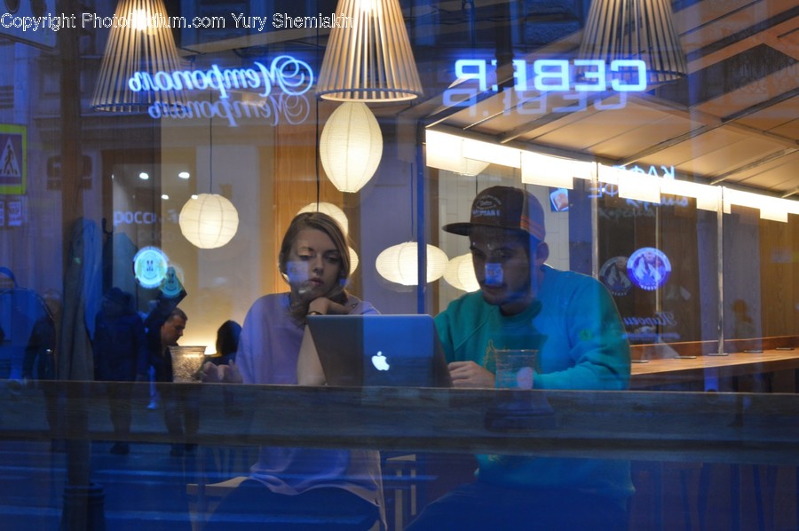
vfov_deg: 16.5
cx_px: 400
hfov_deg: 24.6
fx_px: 1829
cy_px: 266
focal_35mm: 82
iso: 560
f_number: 5.6
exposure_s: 1/15
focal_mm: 55
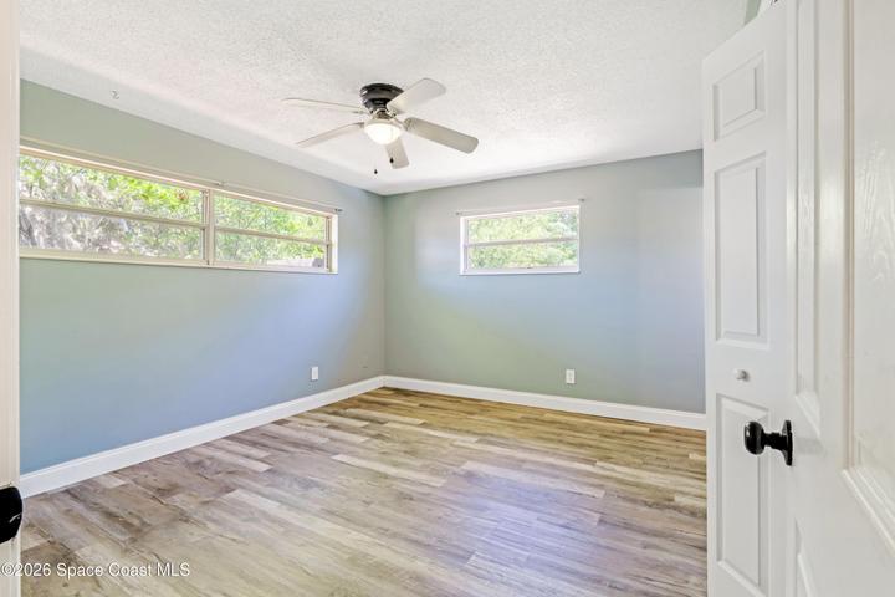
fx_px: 410
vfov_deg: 72.1
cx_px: 448
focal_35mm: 16
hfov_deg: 95.0
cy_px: 298
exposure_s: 1/200
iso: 250
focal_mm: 11
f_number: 9
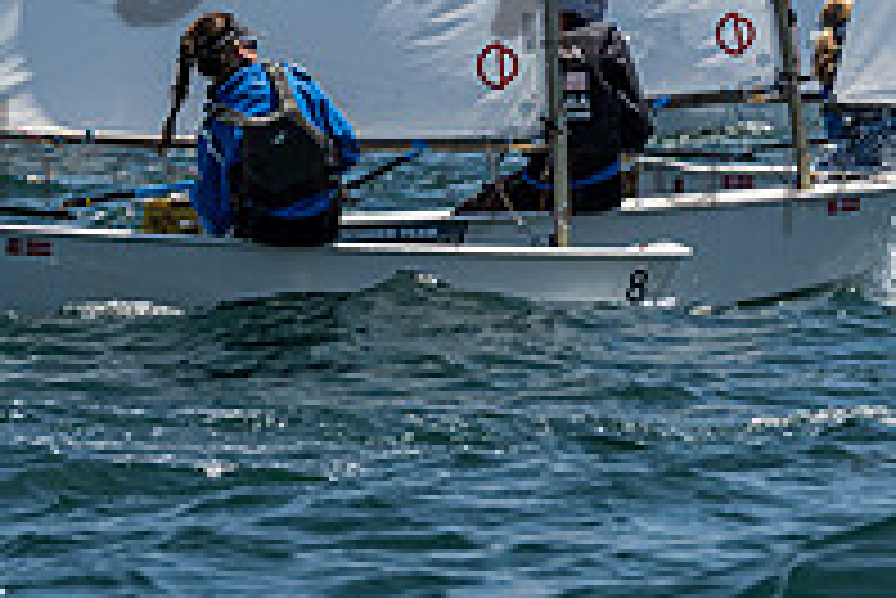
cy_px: -169
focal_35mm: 557
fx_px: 13873
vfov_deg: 2.5
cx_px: 873
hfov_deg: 3.7
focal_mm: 185
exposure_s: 1/2500
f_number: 7.6
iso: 500
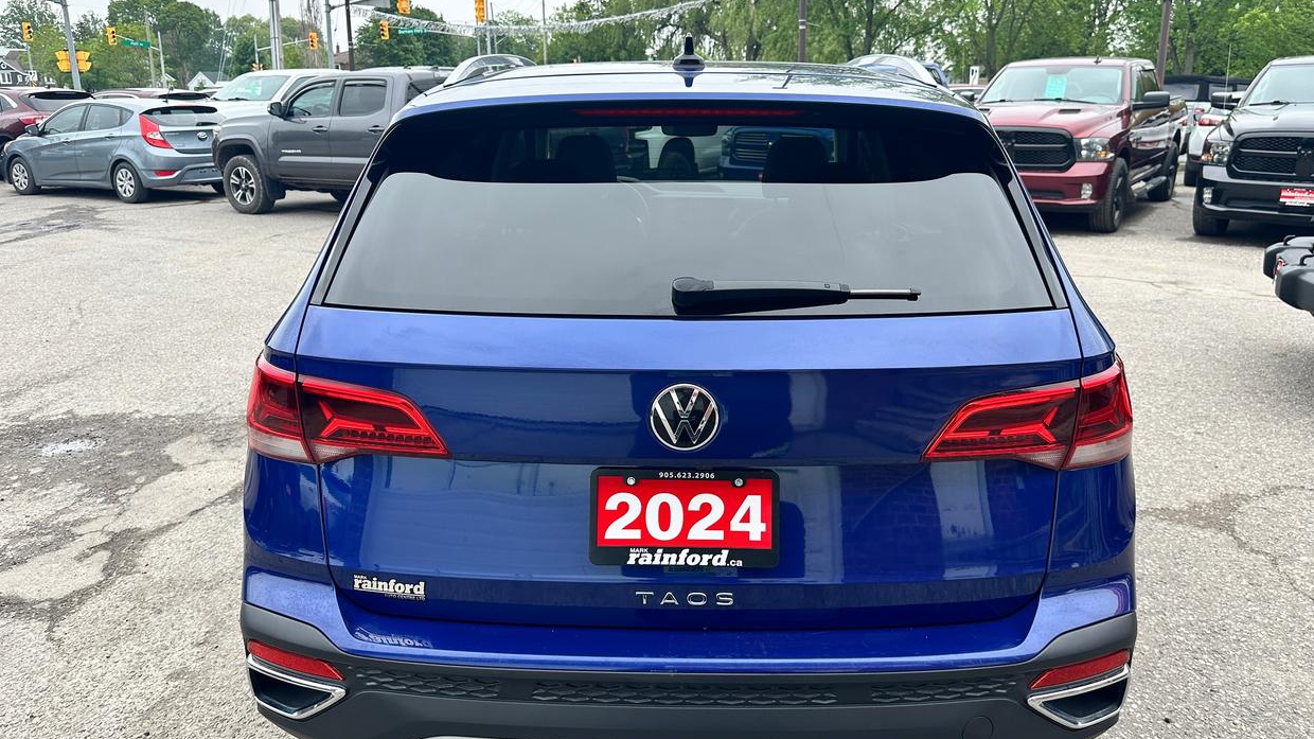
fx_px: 941
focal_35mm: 27
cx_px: 677
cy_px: 344
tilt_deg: -15.2
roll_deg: +0.1
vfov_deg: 42.8
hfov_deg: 69.9
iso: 80
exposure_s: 1/1227
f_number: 1.78
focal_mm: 6.86
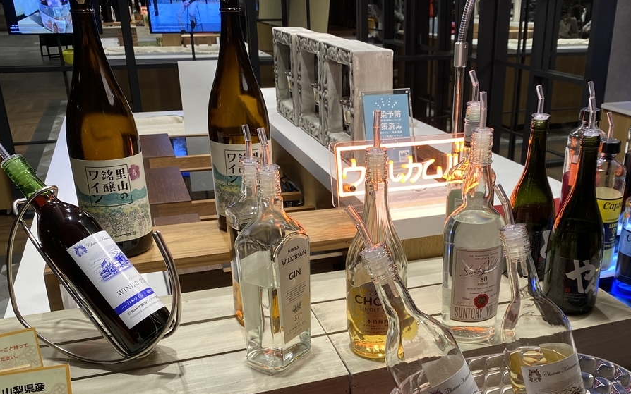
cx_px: 399
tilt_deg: -24.1
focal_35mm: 37
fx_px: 636
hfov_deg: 52.1
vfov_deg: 34.1
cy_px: 271
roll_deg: -1.8
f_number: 1.8
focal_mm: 4.25
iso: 80
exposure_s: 1/100
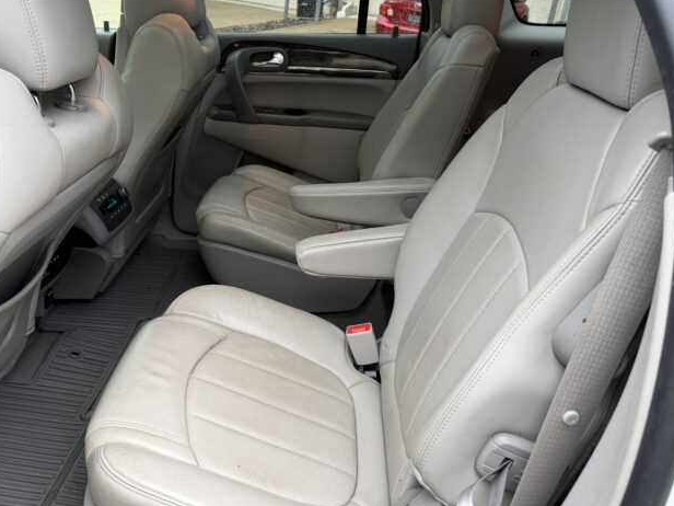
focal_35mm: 31
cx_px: 282
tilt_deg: -19.5
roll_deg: -7.2
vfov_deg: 45.0
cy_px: 188
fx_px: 604
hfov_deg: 58.0
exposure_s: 1/121
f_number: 1.78
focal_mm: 6.76
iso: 125
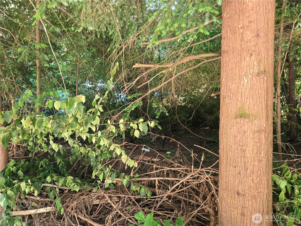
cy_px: 113
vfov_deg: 58.9
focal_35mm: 23
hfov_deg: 73.9
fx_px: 200
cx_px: 150
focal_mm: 5.4
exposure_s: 1/120
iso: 640
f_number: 1.8
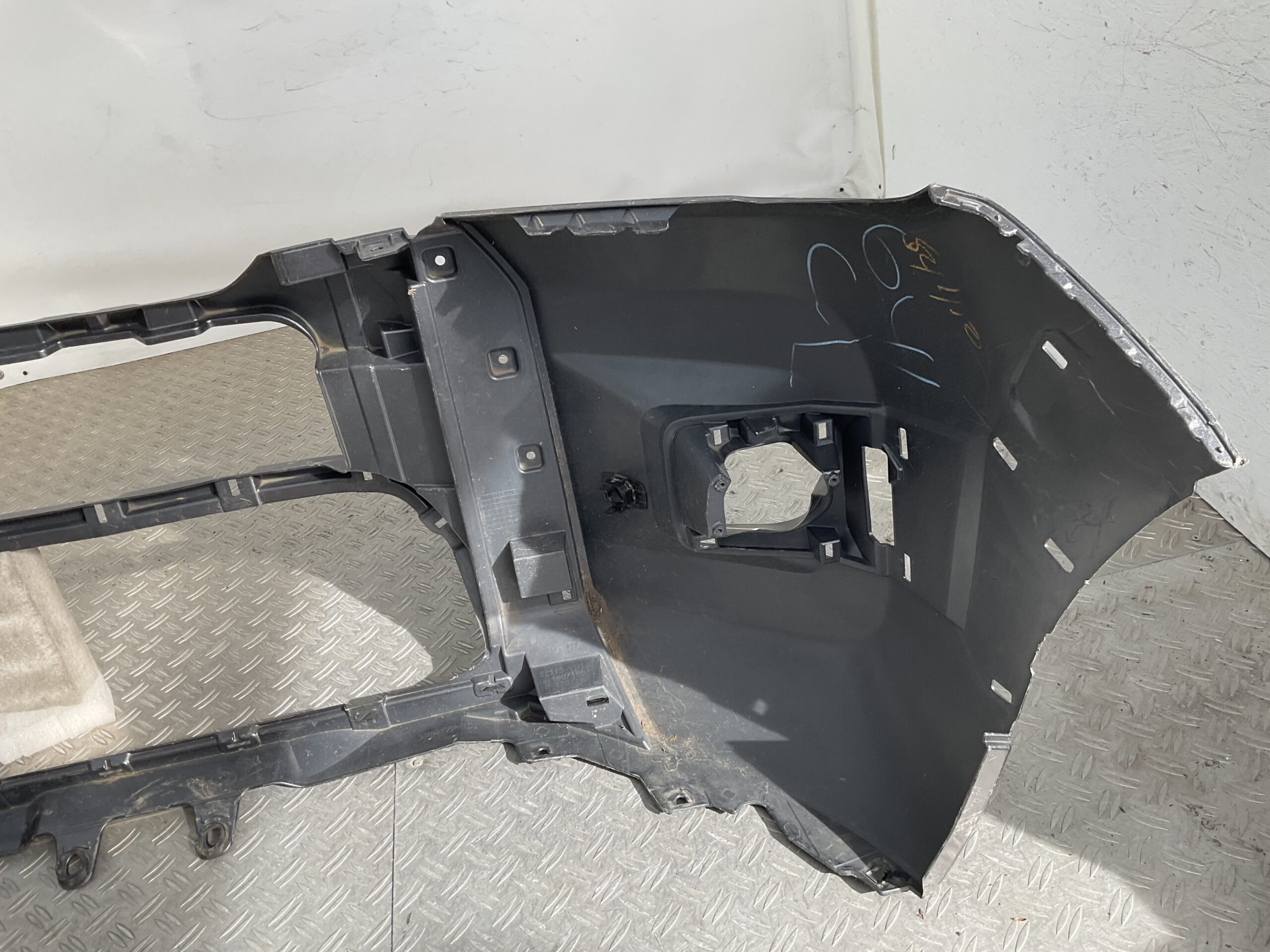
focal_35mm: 29
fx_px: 1064
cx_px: 635
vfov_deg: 48.2
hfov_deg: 61.7
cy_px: 476
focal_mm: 3
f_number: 1.8
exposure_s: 1/171
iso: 16
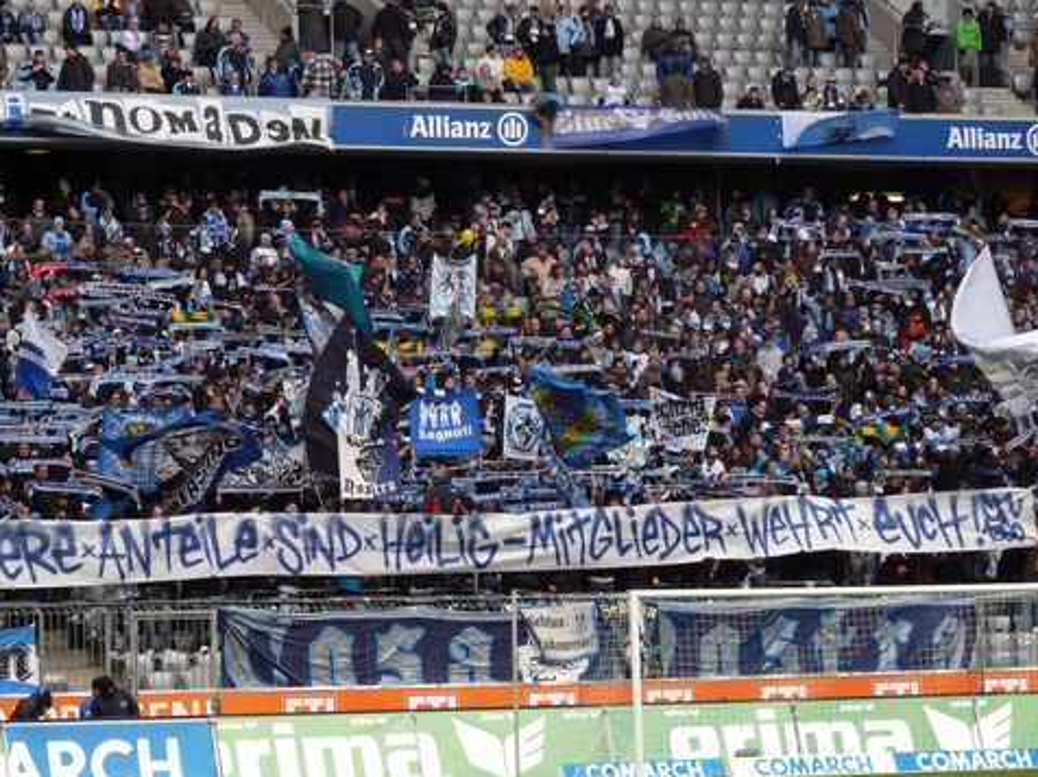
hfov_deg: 11.3
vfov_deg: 8.5
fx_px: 5242
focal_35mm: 175
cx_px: 445
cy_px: 376
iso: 400
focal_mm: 26
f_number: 3.7
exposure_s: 1/400
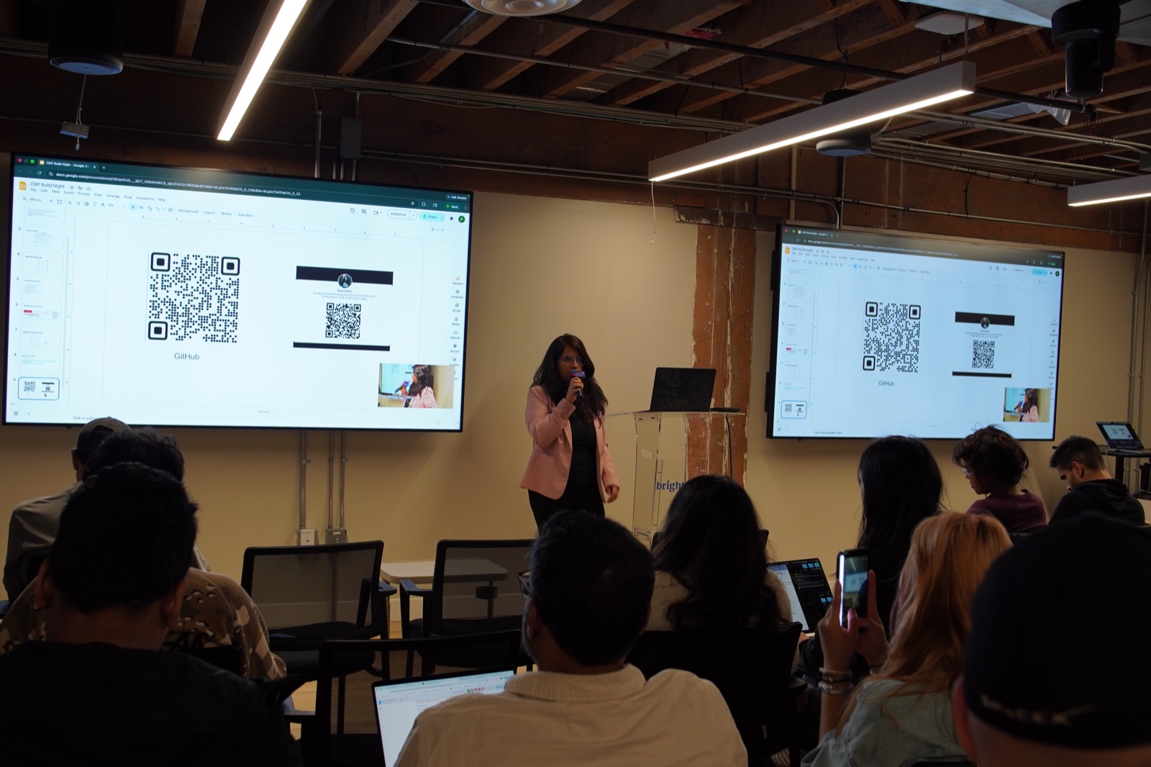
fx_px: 1103
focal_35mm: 34
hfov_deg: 55.1
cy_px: 384
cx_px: 576
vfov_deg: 38.3
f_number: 4
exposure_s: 1/60
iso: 250
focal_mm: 23
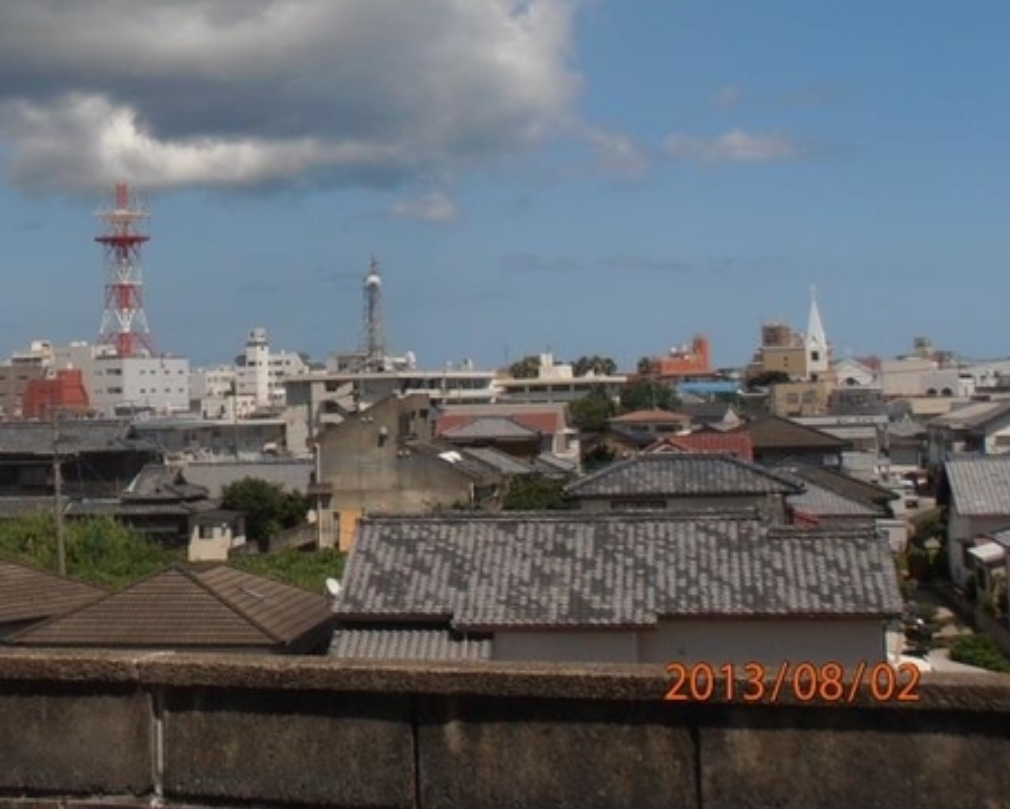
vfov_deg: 20.0
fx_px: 2273
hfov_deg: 24.5
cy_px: 154
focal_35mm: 76
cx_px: 136
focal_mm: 7.87
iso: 80
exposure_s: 1/1600
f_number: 4.2
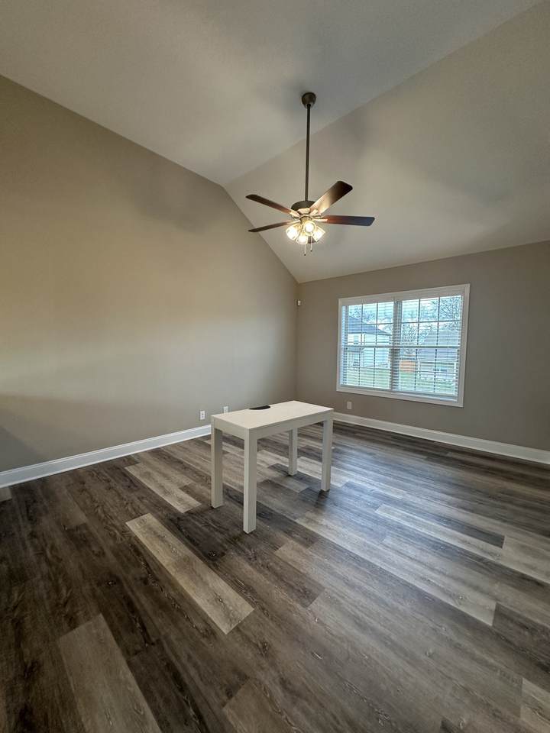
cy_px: 366
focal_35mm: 14
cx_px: 275
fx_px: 297
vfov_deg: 102.1
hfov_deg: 85.7
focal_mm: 2.22
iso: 160
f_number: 2.2
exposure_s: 1/120
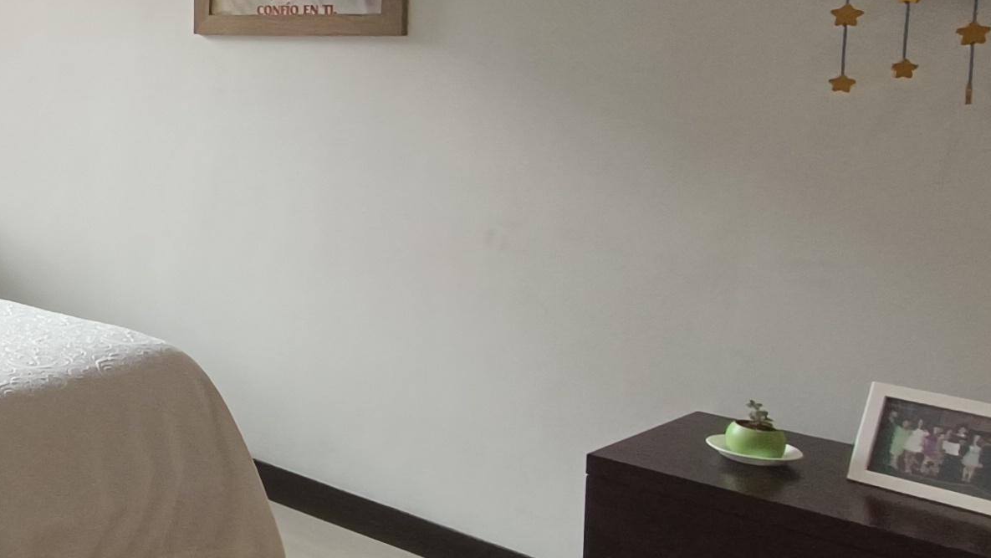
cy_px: 163
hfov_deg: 31.7
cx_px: -327
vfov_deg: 24.7
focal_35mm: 48
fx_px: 1262
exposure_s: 1/60
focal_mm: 1.66
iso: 151
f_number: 2.2
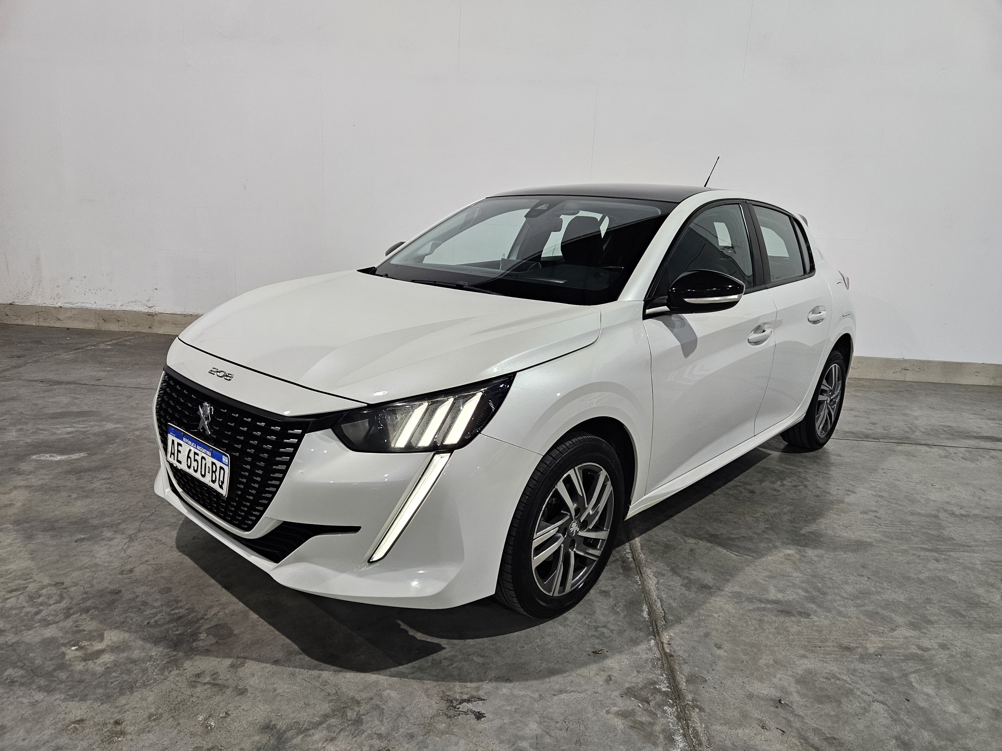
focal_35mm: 23
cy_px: 376
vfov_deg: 58.9
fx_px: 666
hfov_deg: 73.9
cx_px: 501
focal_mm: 5.4
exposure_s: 1/50
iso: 320
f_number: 1.8
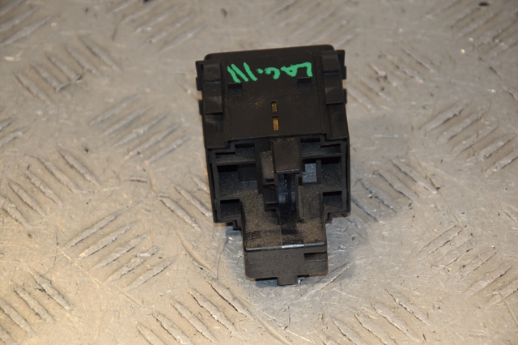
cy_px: 172
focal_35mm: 158
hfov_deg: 13.0
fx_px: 2265
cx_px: 259
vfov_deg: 8.7
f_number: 7.1
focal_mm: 105
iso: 800
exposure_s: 1/200
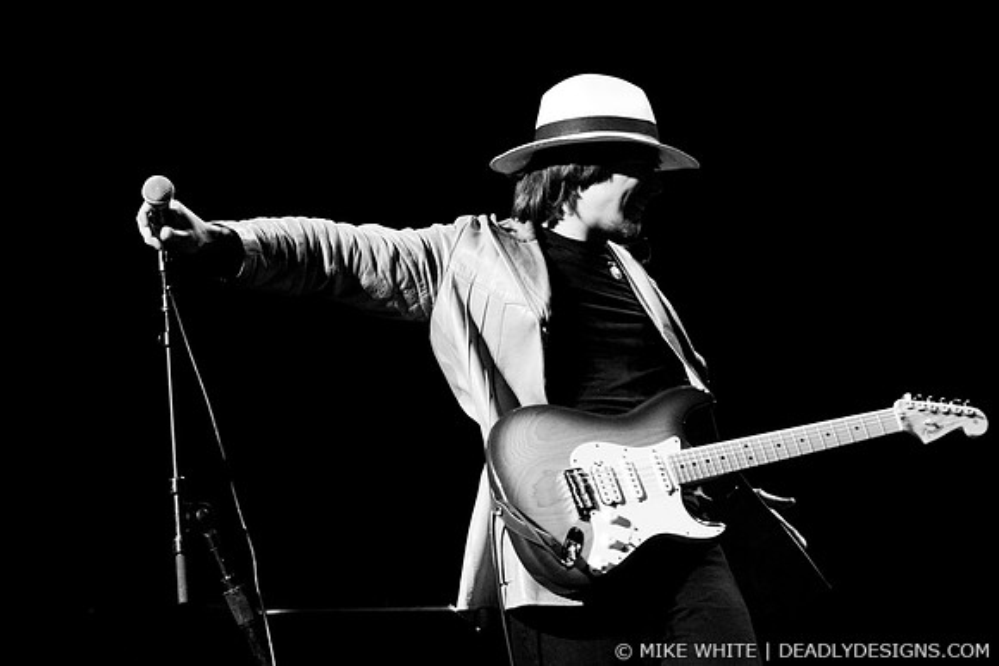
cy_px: 333
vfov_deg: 9.2
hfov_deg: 13.7
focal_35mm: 150
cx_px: 500
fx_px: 4163
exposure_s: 1/320
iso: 800
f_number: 3.2
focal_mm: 100
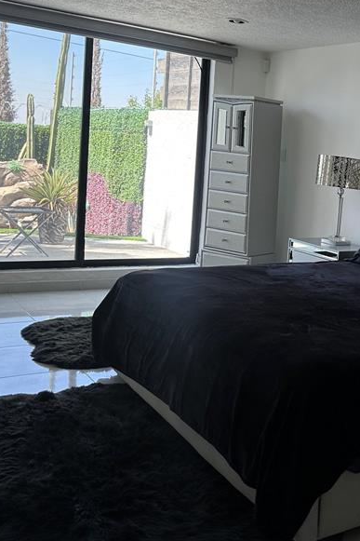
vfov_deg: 44.4
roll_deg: -5.3
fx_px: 660
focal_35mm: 44
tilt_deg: -6.4
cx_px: 362
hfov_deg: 28.6
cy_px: 228
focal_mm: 6.86
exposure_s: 1/442
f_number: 1.78
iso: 80
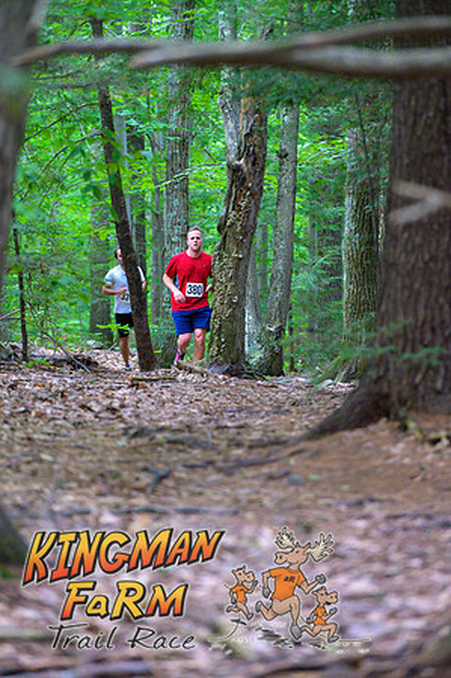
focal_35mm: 200
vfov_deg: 10.3
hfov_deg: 6.9
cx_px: 226
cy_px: 339
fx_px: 3767
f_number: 4
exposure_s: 1/200
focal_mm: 200
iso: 8000
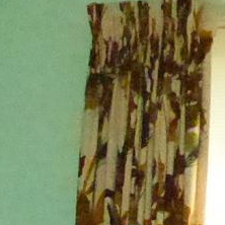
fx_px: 1199
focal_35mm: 163
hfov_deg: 10.6
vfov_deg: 9.8
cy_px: 479
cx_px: -12
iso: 3200
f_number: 2.8
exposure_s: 1/2000
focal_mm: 3.58
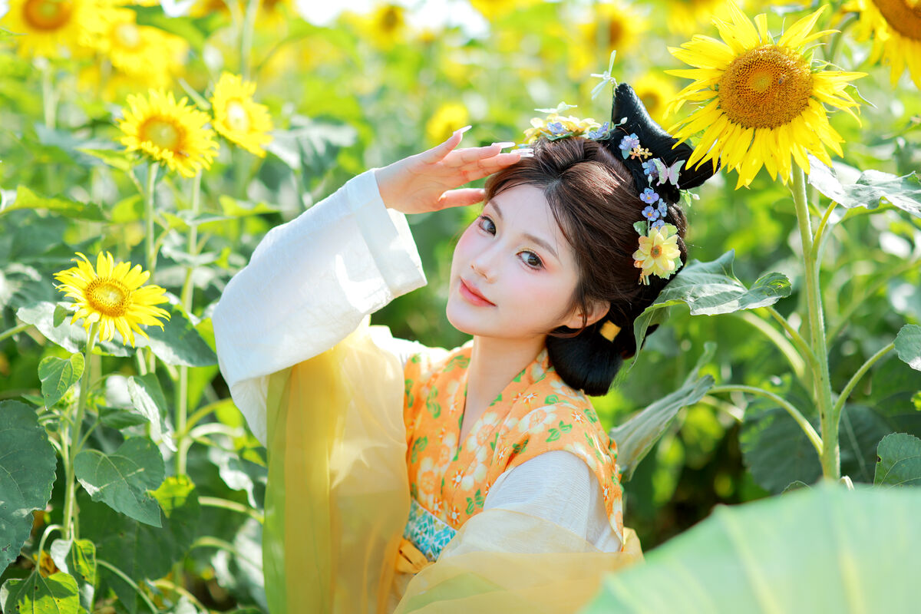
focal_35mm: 85
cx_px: 460
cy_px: 307
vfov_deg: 16.1
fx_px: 2174
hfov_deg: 23.9
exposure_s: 1/1600
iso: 100
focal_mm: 85
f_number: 2
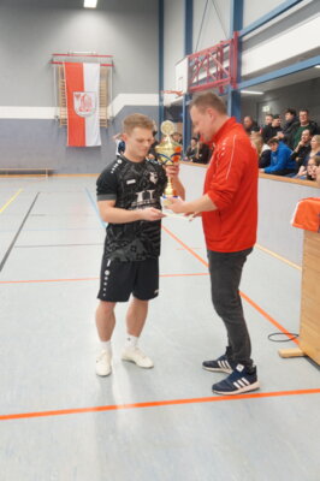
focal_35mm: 39
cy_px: 240
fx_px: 521
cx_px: 160
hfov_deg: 34.2
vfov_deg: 49.6
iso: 1000
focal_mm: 26
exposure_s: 1/60
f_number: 4
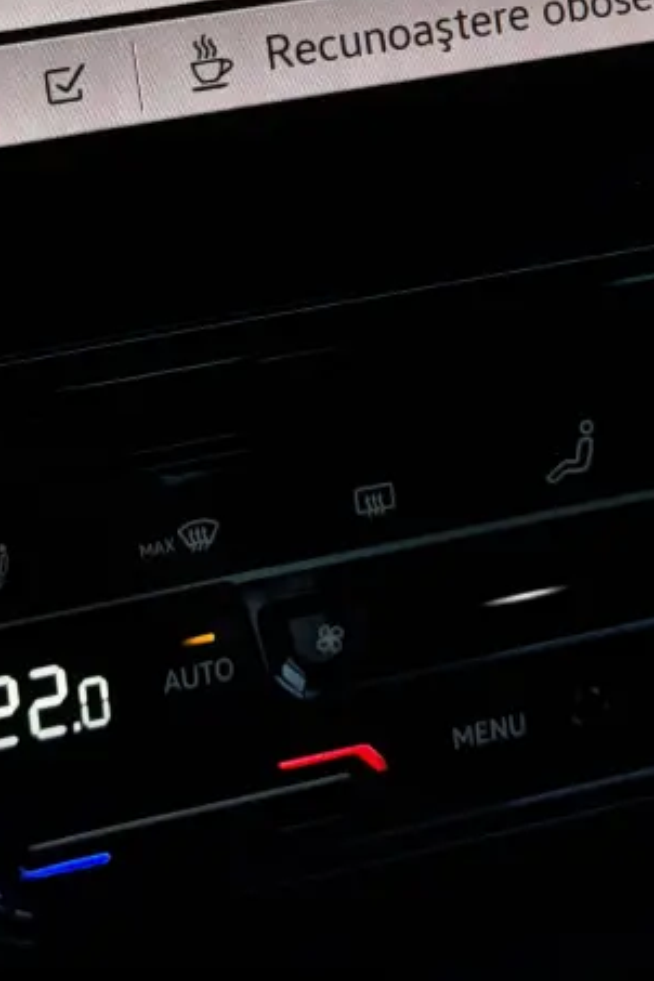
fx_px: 3242
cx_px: 500
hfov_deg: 11.5
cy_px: -80
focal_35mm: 119
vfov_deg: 16.7
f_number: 1.78
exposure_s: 1/819
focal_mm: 6.76
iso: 64
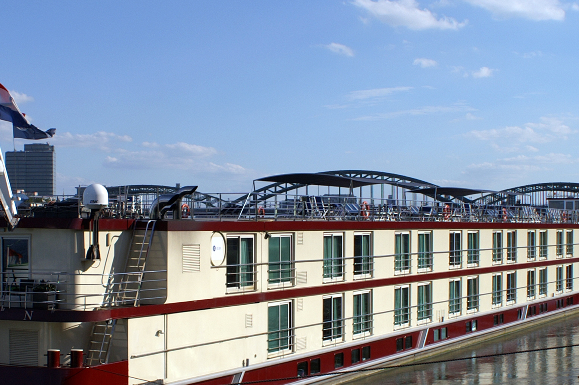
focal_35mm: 70
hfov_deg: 28.8
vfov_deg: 19.4
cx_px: 233
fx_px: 1125
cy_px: 233
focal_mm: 24
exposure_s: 1/640
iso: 100
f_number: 8
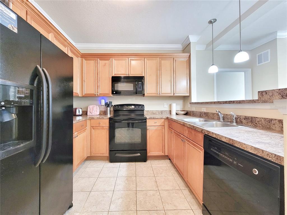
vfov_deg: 89.9
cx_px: 144
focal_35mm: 13
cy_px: 108
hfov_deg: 106.2
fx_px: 108
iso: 320
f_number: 2.2
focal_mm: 2.2
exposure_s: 1/30
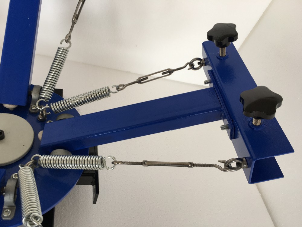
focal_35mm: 29
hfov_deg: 61.7
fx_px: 253
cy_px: 114
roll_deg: -25.7
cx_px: 151
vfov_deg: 48.2
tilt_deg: -44.4
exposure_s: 1/50
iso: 25
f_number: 2.2
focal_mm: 4.15
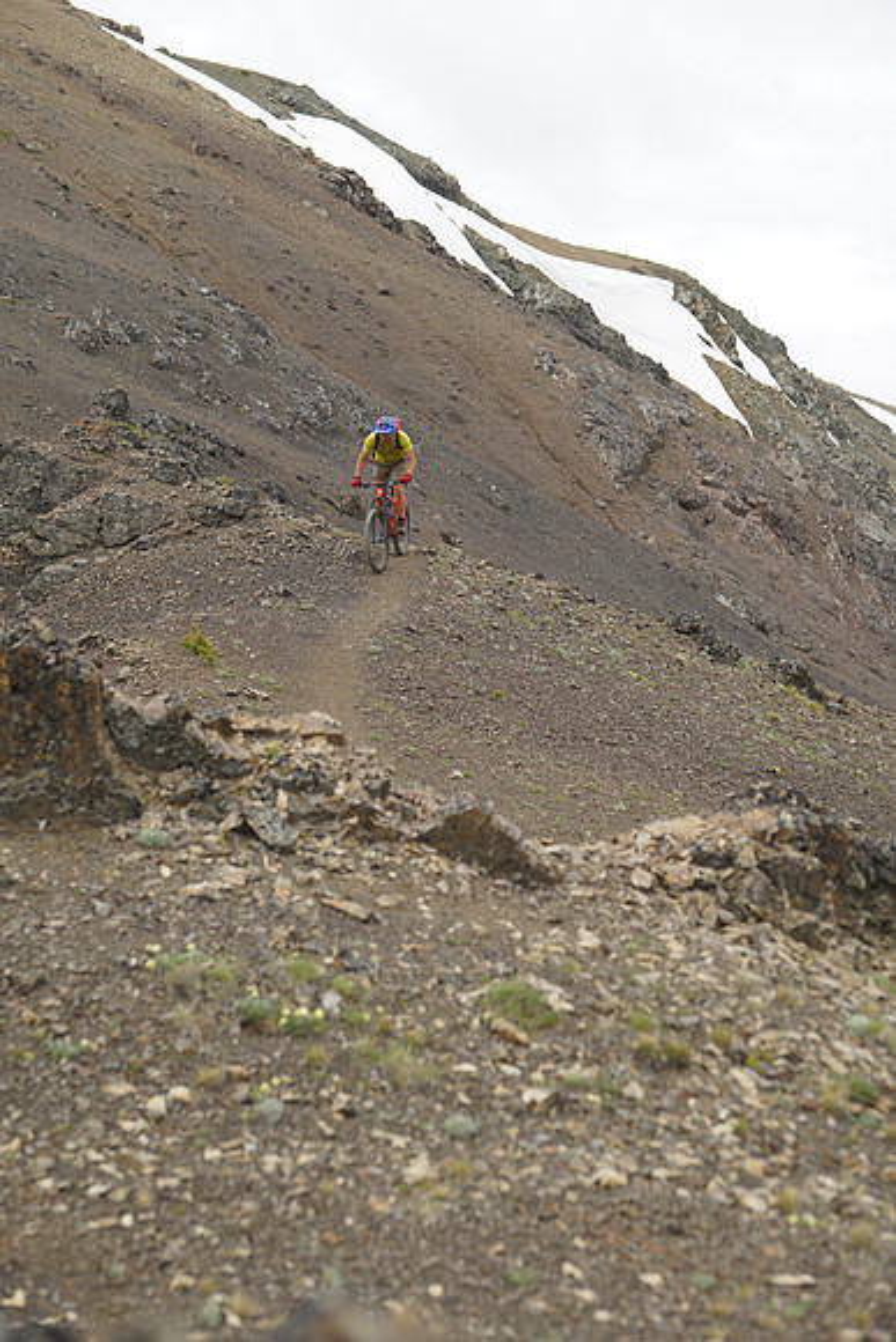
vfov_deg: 17.9
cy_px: 671
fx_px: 4253
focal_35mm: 114
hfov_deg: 12.0
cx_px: 448
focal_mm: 114
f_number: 5.6
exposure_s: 1/1000
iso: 1250
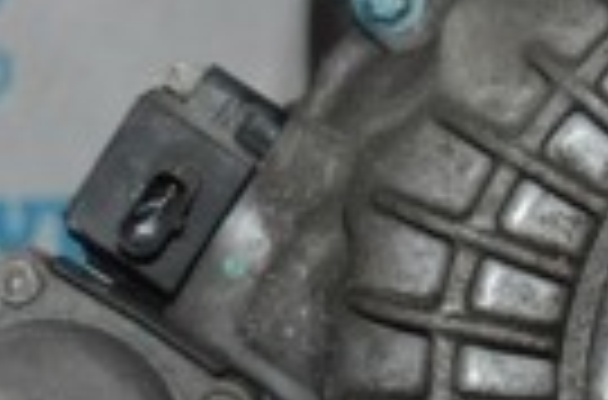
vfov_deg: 6.3
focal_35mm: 214
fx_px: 3602
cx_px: 572
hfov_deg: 9.6
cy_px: 438
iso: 3200
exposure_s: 1/60
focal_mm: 30
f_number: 4.2
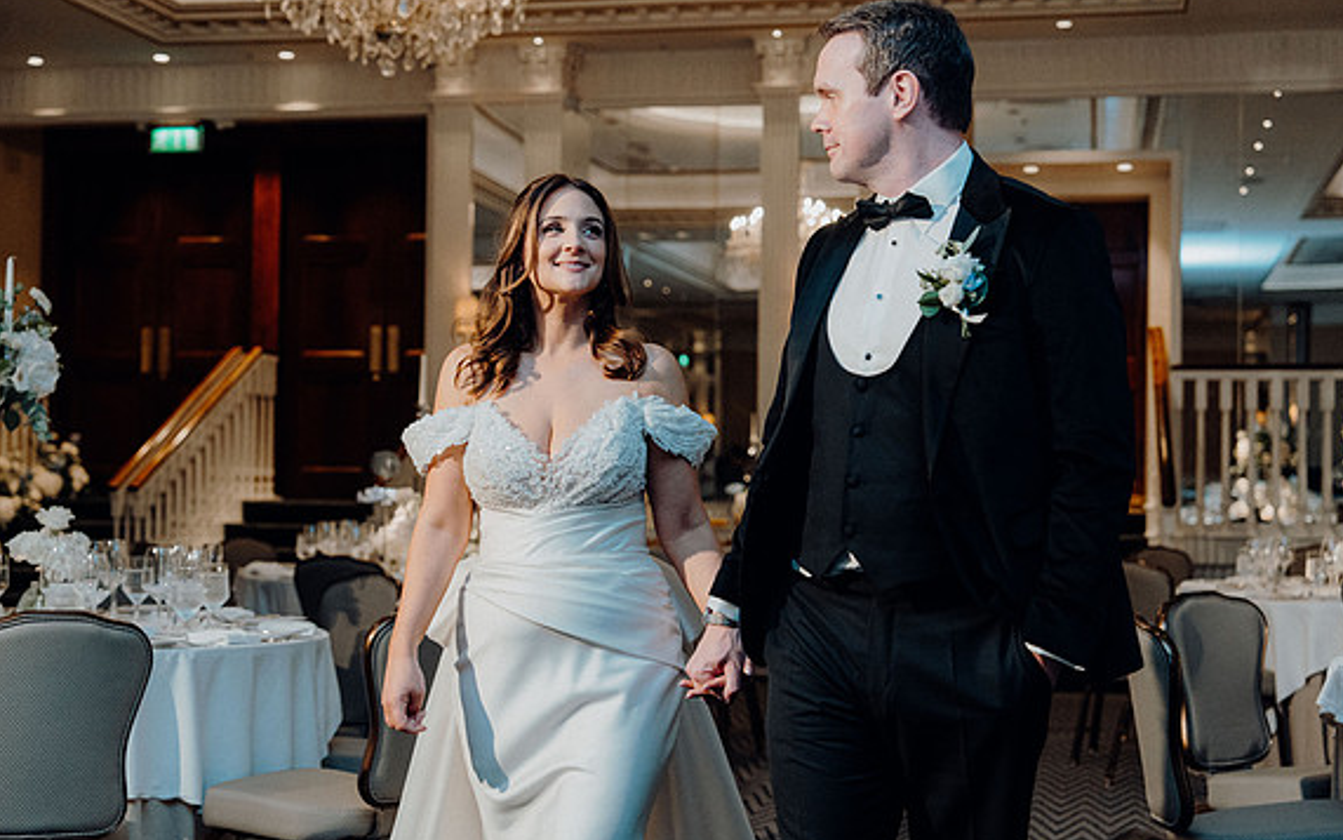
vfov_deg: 22.8
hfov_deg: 35.7
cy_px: 422
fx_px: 2086
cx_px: 680
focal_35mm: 57
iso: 2500
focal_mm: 55
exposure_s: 1/200
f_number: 3.5
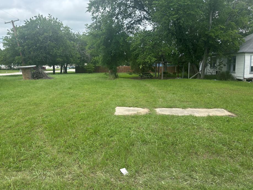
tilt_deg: -6.2
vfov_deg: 48.2
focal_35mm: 29
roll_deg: -1.1
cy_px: 87
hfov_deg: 61.5
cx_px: 115
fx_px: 212
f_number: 1.6
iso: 50
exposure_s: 1/1437
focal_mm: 5.96
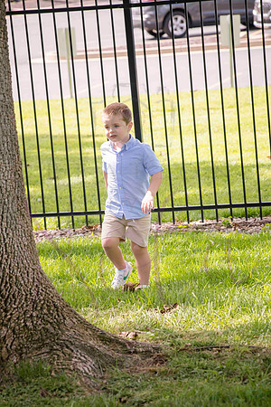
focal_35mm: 155
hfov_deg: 8.9
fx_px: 1750
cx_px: 136
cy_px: 204
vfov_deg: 13.2
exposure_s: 1/320
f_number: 9
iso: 400
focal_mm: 155
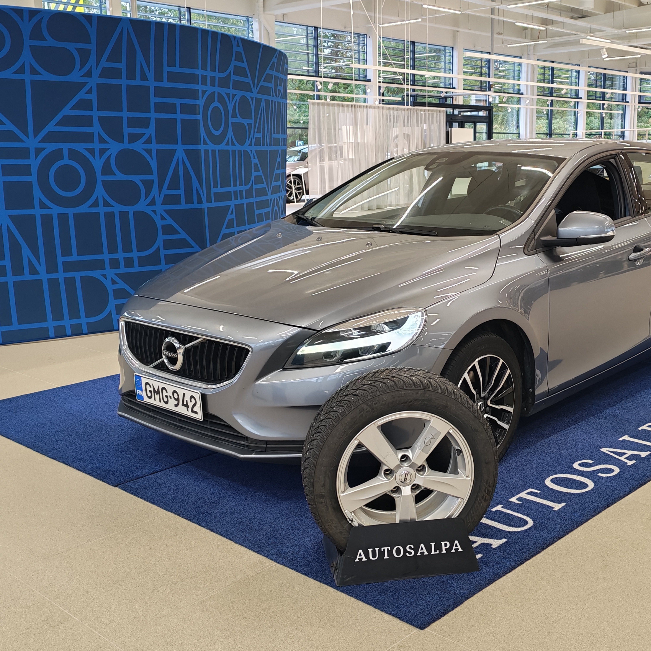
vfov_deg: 40.9
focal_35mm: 41
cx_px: 411
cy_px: 319
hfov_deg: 40.6
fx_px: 872
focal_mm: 6.12
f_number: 1.9
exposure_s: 1/100
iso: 320
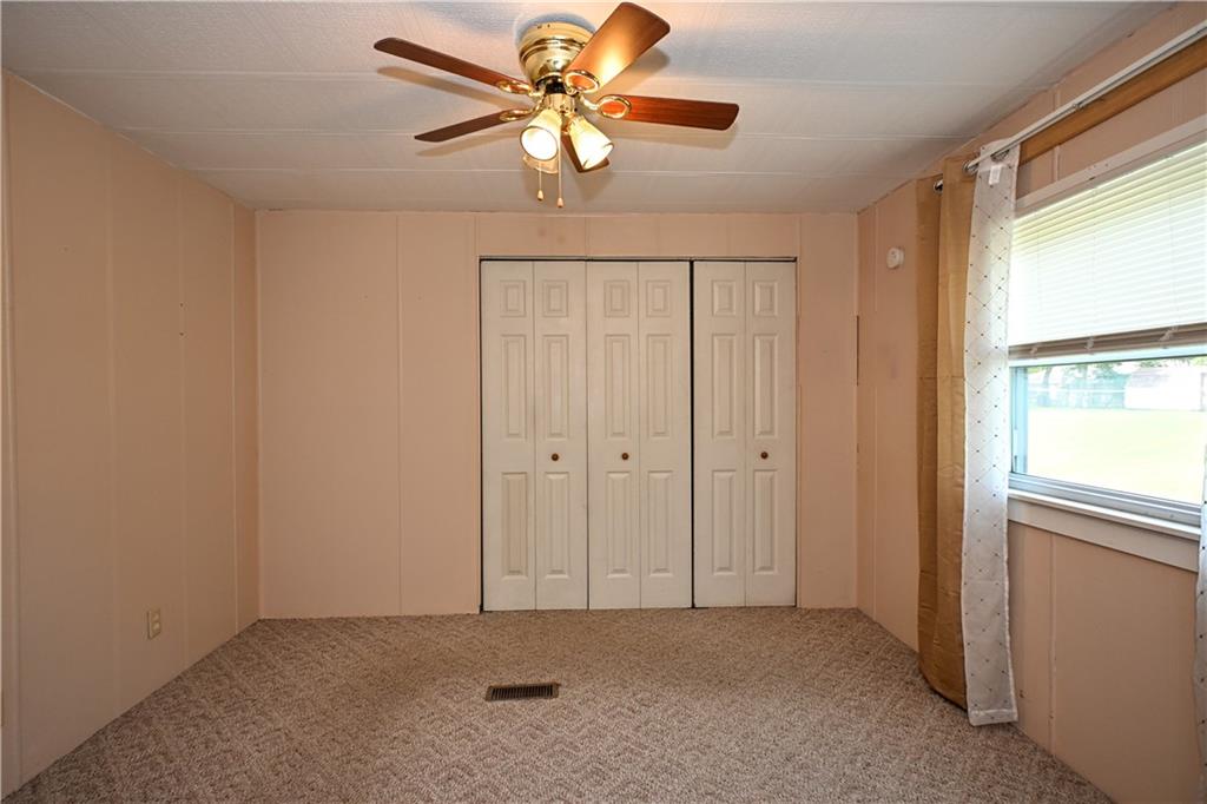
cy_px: 402
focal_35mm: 18
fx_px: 603
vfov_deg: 67.3
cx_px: 604
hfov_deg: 90.0
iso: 360
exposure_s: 1/60
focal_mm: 12
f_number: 4
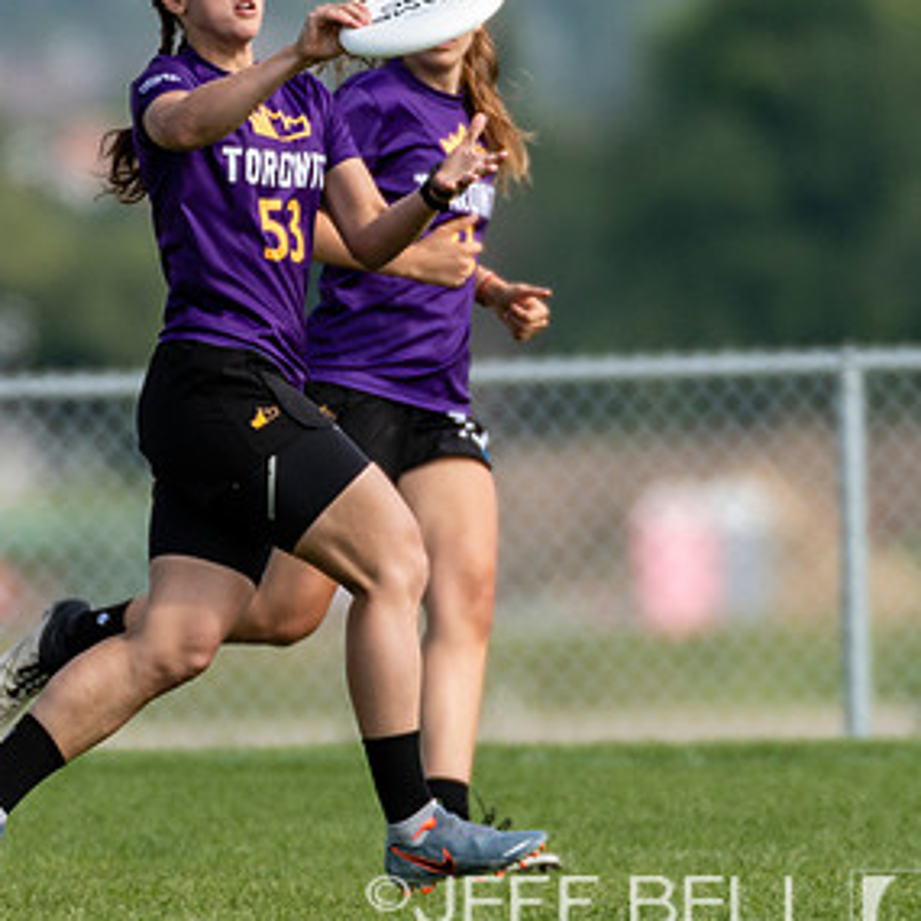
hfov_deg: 1.1
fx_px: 48885
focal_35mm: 1624
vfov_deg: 1.1
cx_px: 297
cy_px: 344
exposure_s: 1/1250
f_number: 4
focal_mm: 400
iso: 100
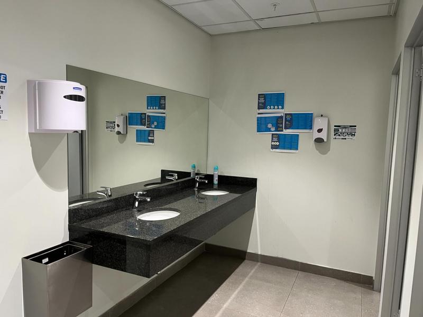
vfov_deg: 53.1
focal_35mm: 26
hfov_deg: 67.3
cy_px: 158
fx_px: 318
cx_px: 212
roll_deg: -1.9
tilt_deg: -6.1
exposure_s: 1/50
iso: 160
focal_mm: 5.1
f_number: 1.6
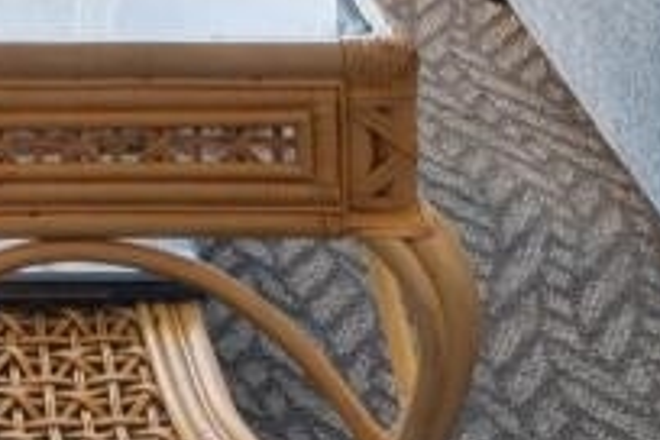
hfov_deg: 16.5
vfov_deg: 9.1
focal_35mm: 119
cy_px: -899
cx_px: -146
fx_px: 2181
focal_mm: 10
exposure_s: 1/20
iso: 100
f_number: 4.5
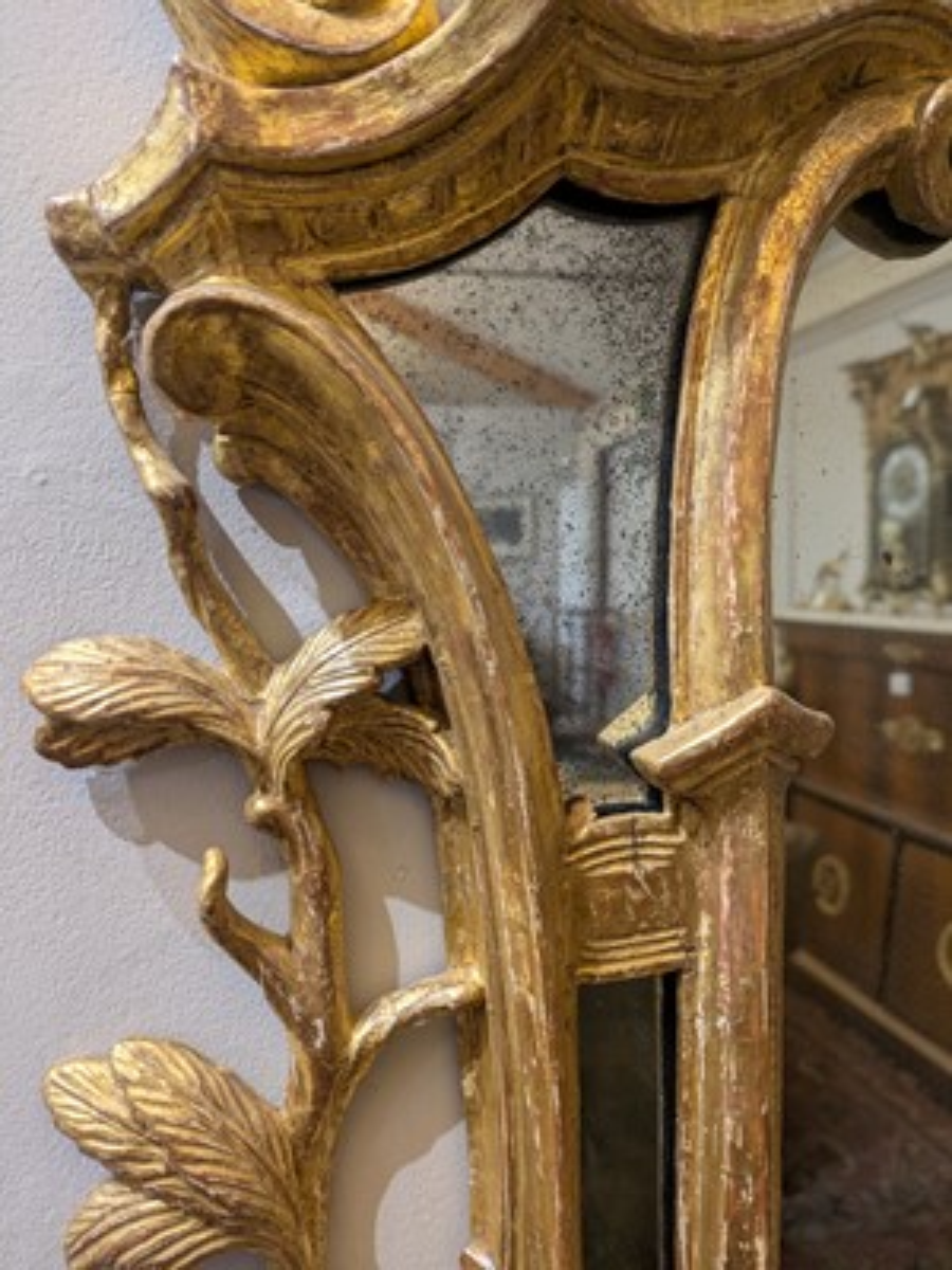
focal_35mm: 25
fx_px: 917
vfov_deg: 69.4
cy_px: 635
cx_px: 476
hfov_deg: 54.9
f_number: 1.89
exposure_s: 1/50
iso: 155
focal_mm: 5.43
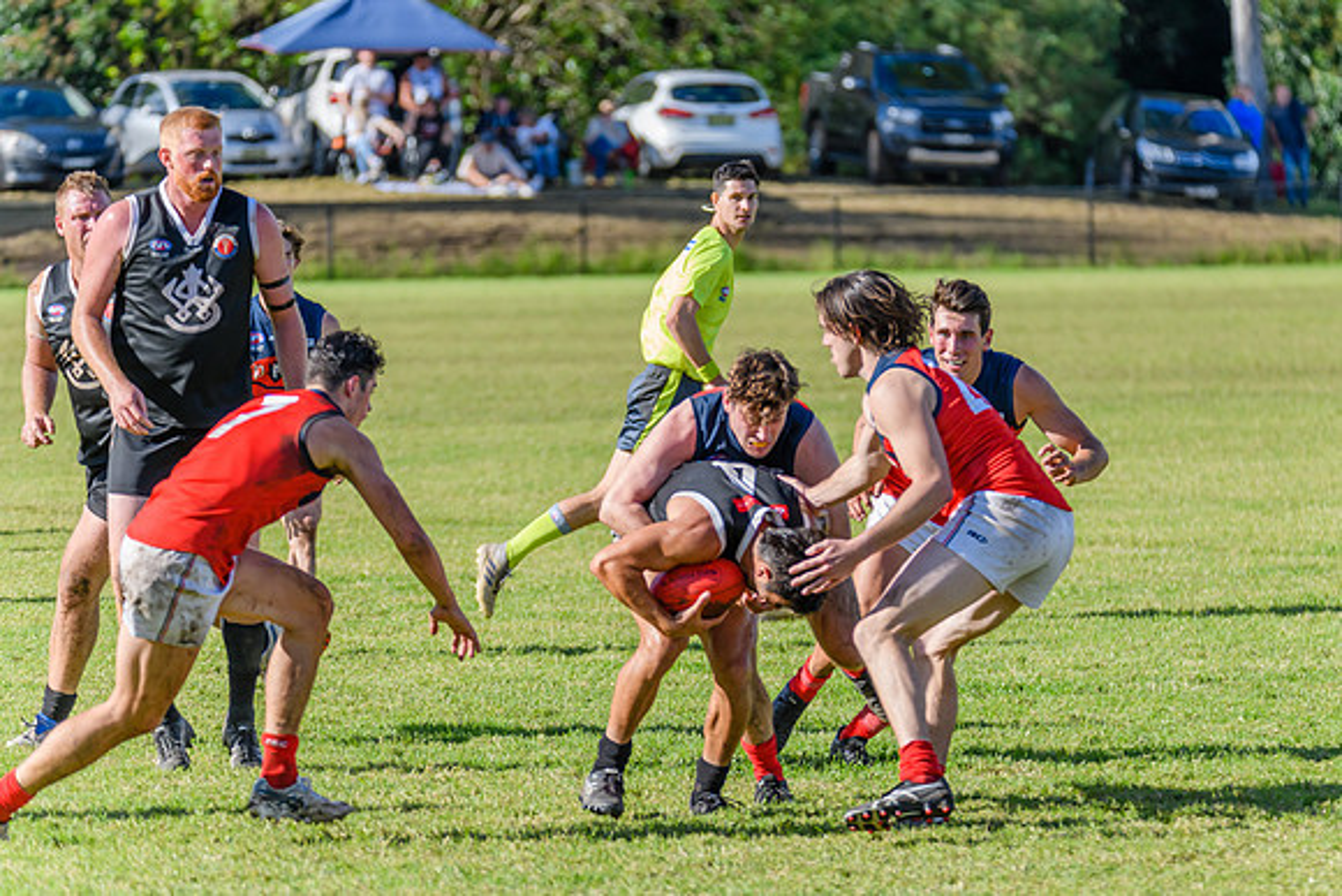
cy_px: 407
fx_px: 11848
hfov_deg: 6.5
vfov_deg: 4.3
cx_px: 751
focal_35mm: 318
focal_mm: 280
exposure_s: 1/2000
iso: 800
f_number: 6
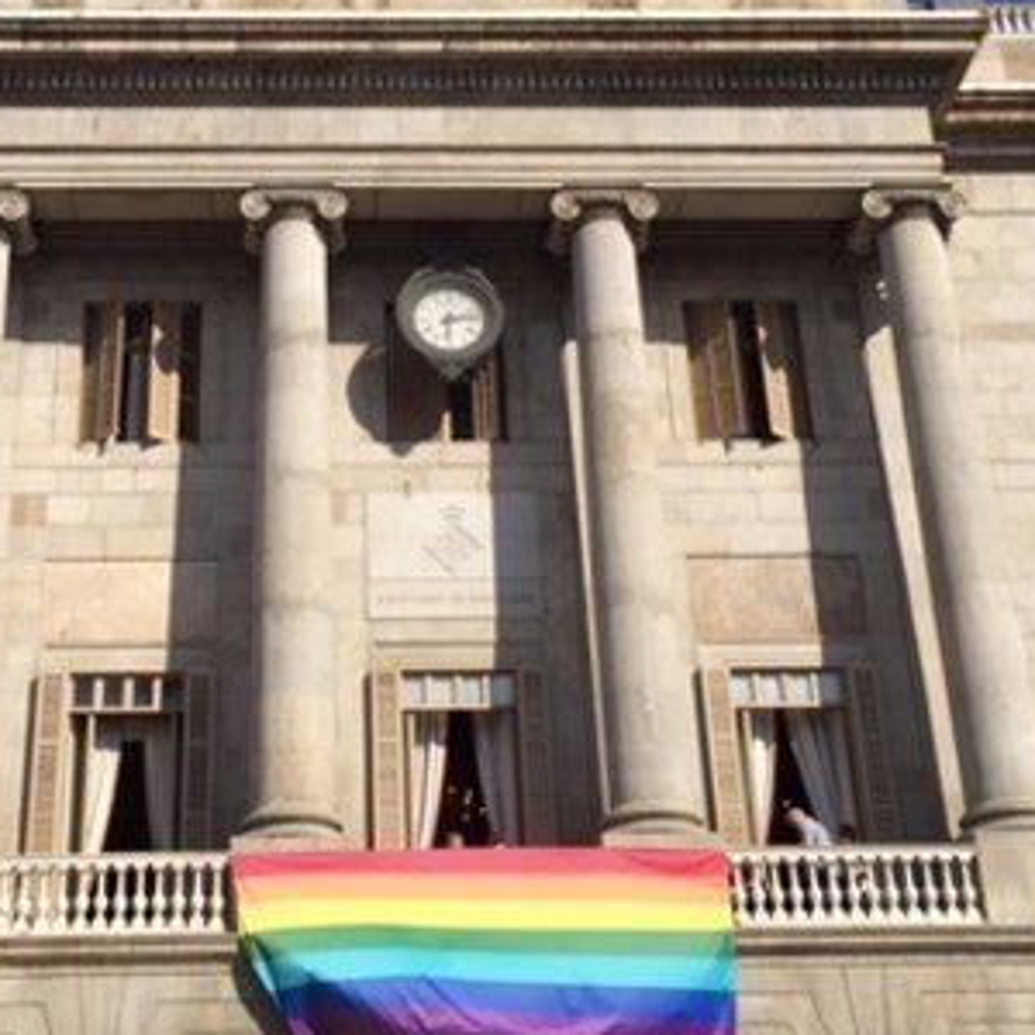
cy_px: 283
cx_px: 386
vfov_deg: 28.7
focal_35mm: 59
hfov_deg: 29.0
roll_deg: +0.1
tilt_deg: +29.8
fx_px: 1996
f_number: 2.2
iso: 32
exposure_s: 1/2475
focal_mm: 4.15
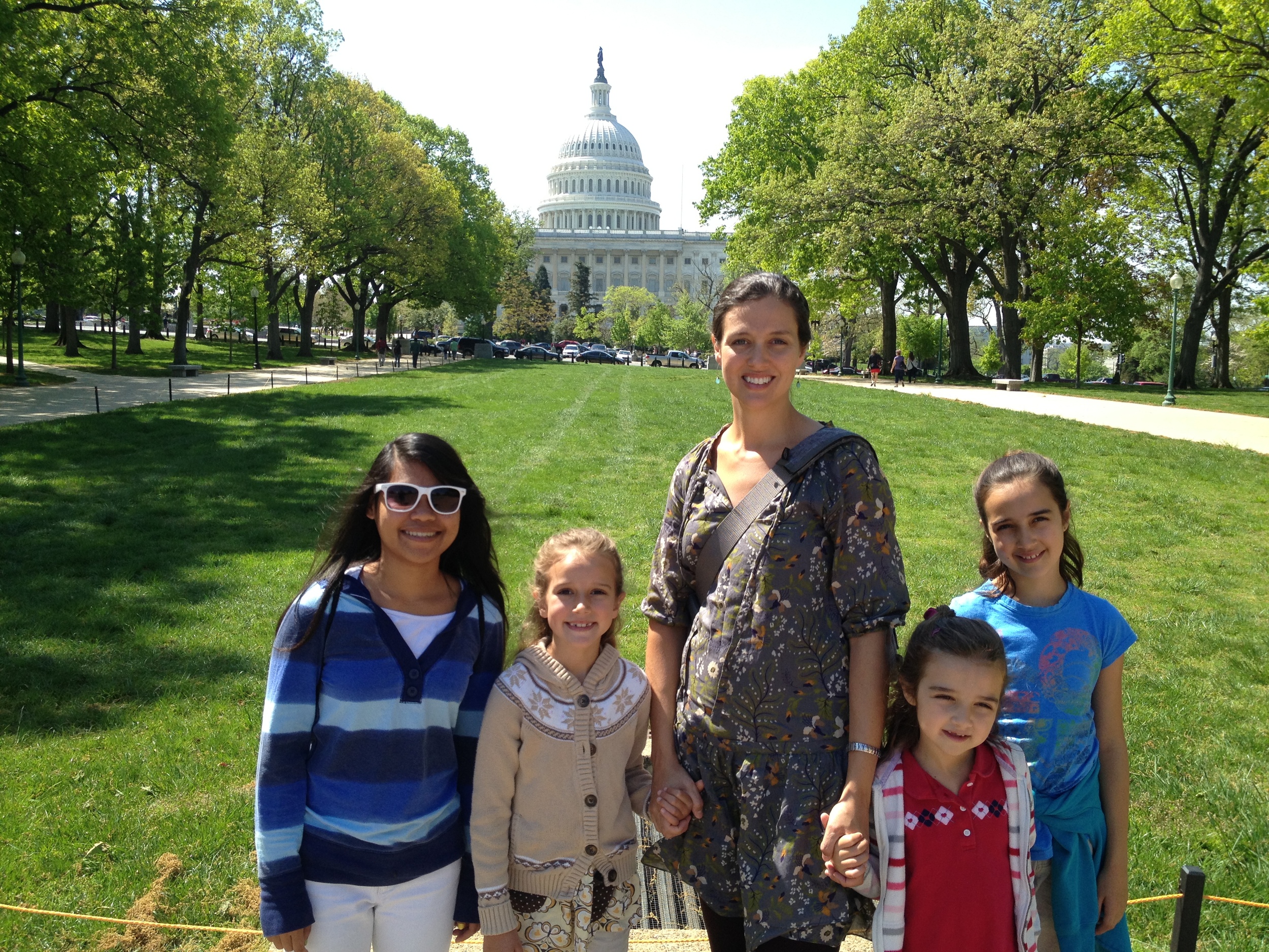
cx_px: 634
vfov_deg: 40.7
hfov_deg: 52.6
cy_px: 476
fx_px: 1283
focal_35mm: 35
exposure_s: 1/690
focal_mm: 4.28
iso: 50
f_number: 2.4
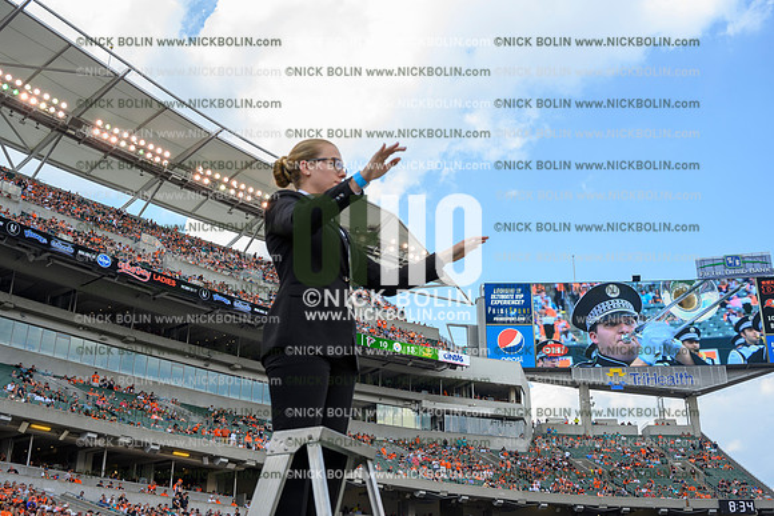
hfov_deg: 47.4
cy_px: 258
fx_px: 882
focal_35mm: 41
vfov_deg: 32.6
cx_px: 387
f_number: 7.1
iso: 80
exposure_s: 1/100
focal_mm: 41
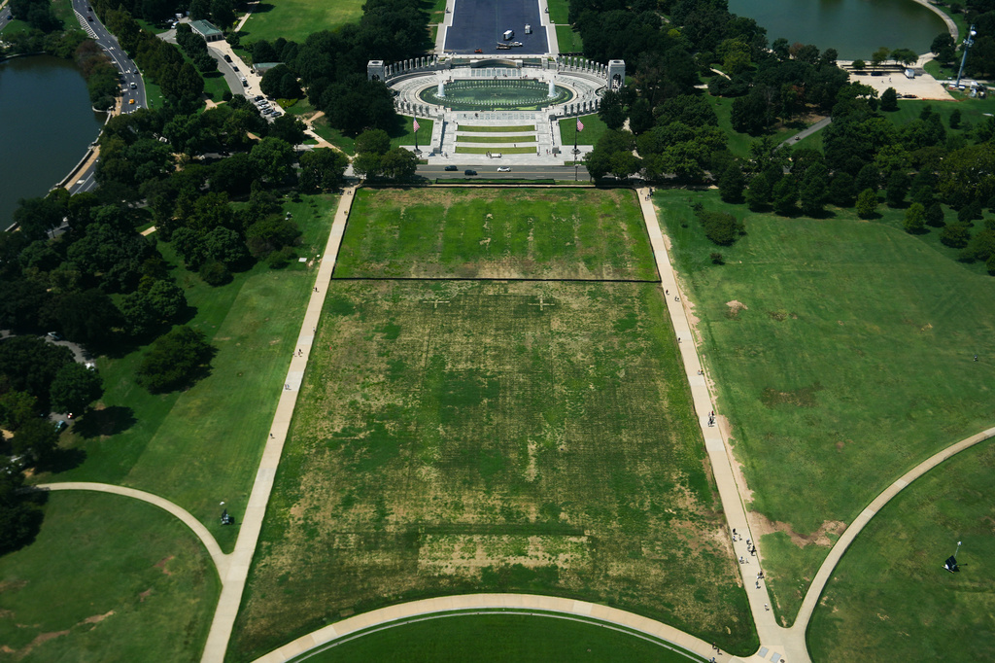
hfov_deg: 54.4
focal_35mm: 35
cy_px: 332
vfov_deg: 37.8
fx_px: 967
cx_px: 498
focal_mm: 35
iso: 125
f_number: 2.8
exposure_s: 1/10000
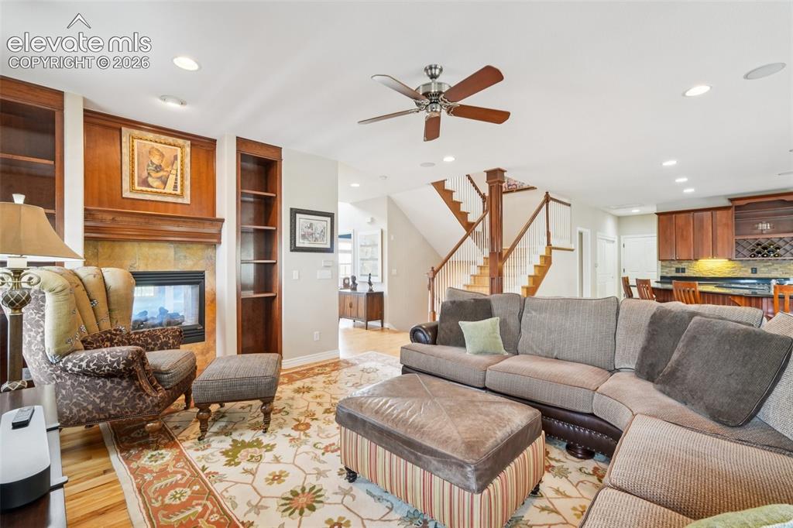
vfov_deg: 77.3
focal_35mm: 15
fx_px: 330
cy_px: 264
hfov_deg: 100.4
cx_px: 396
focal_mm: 10
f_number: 7.1
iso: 800
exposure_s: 1/5
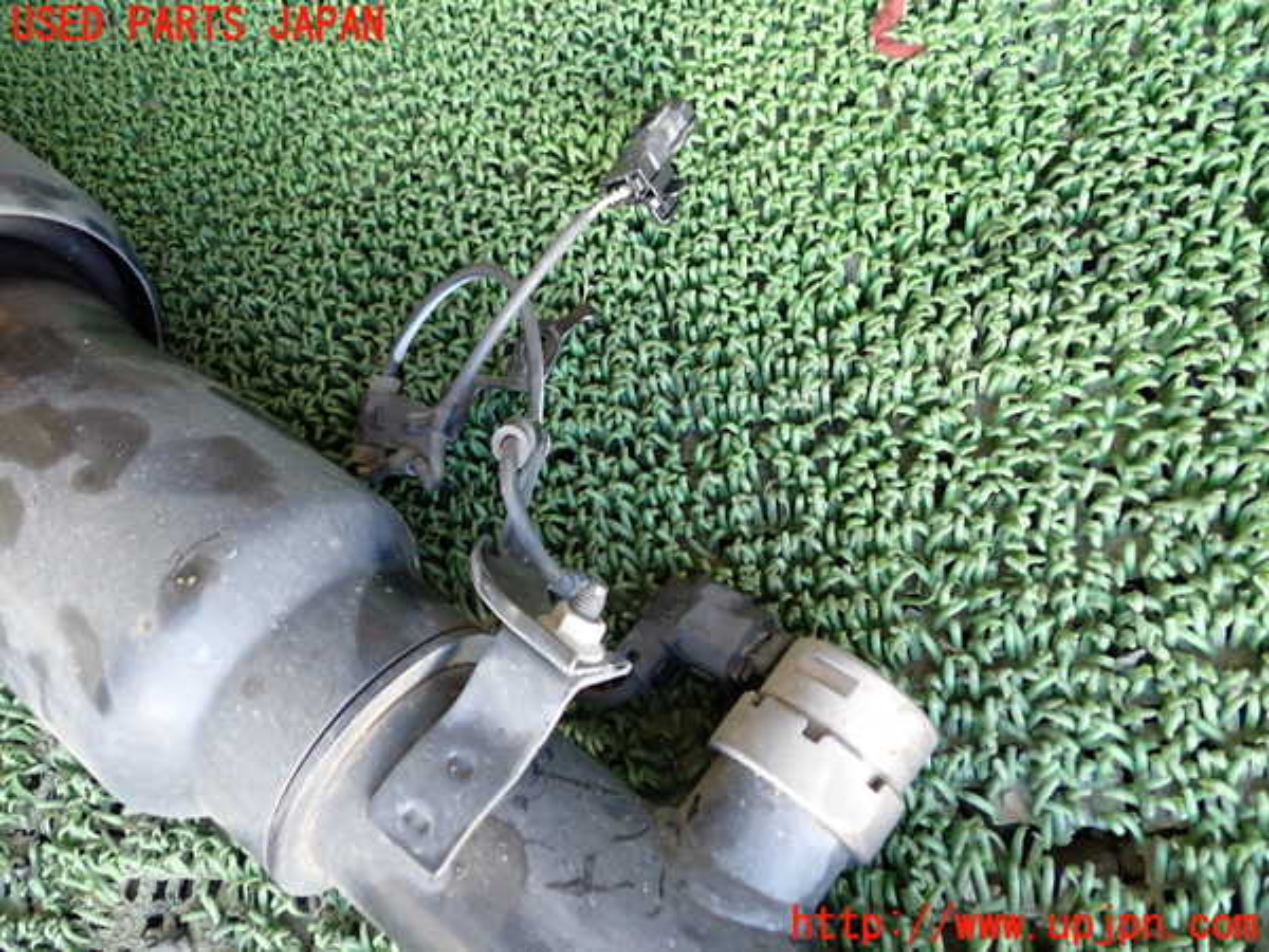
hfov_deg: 60.0
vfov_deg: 46.8
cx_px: 634
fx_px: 1100
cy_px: 476
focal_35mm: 30
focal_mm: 5.4
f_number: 2.3
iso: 400
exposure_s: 1/40
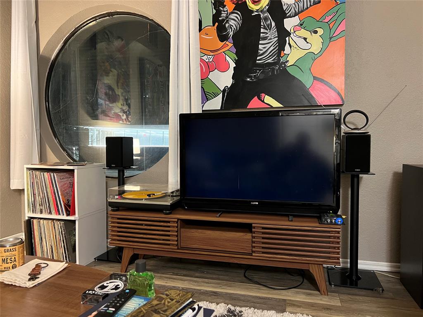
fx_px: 318
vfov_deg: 53.1
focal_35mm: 26
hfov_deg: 67.3
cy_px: 158
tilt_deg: -3.0
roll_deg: -0.2
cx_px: 212
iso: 500
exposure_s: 1/30
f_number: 1.5
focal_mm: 5.7
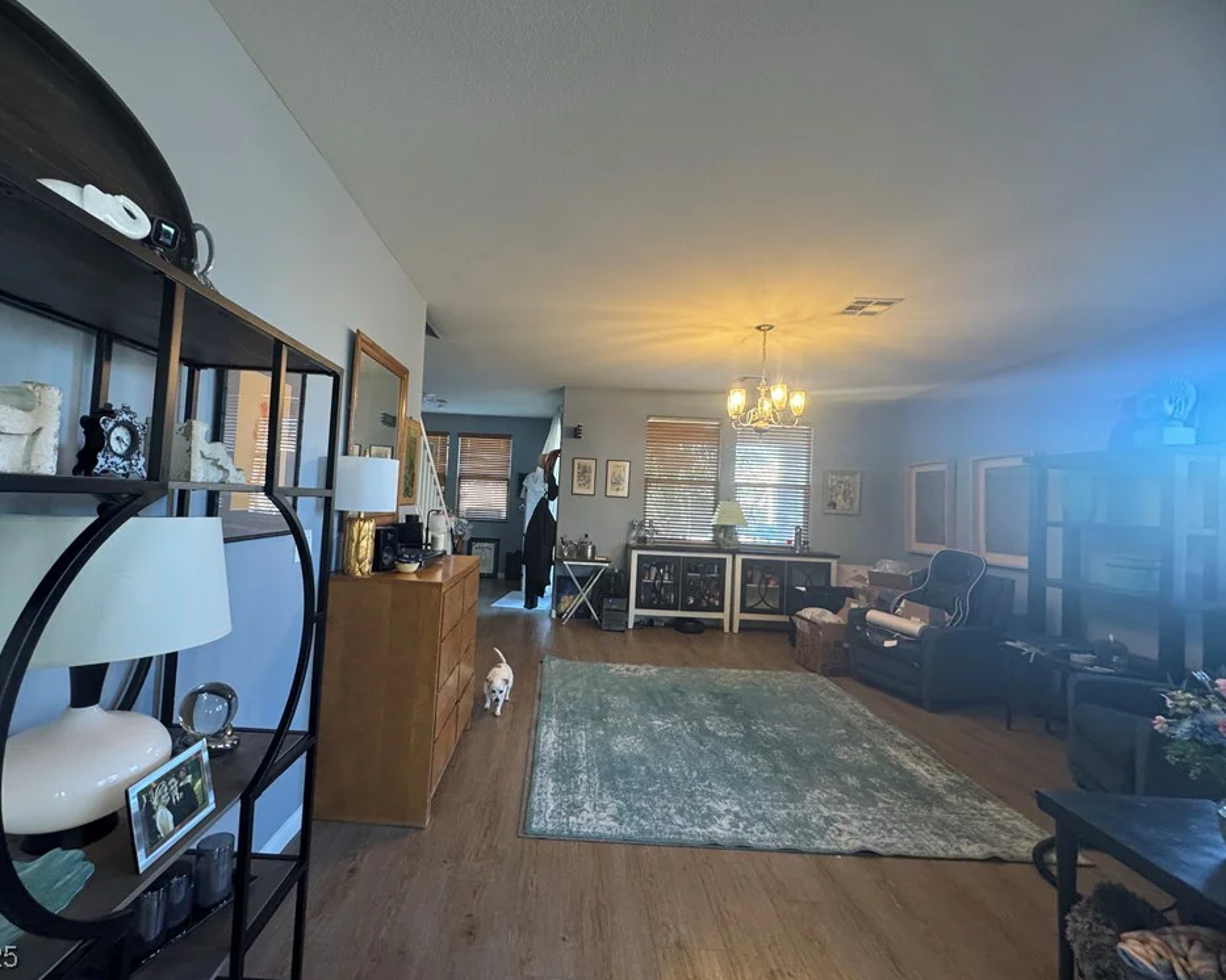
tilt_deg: +0.4
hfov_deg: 96.6
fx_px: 544
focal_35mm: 15
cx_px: 558
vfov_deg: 84.0
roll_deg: -2.9
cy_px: 482
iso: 250
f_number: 2.2
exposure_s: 1/60
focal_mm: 2.22
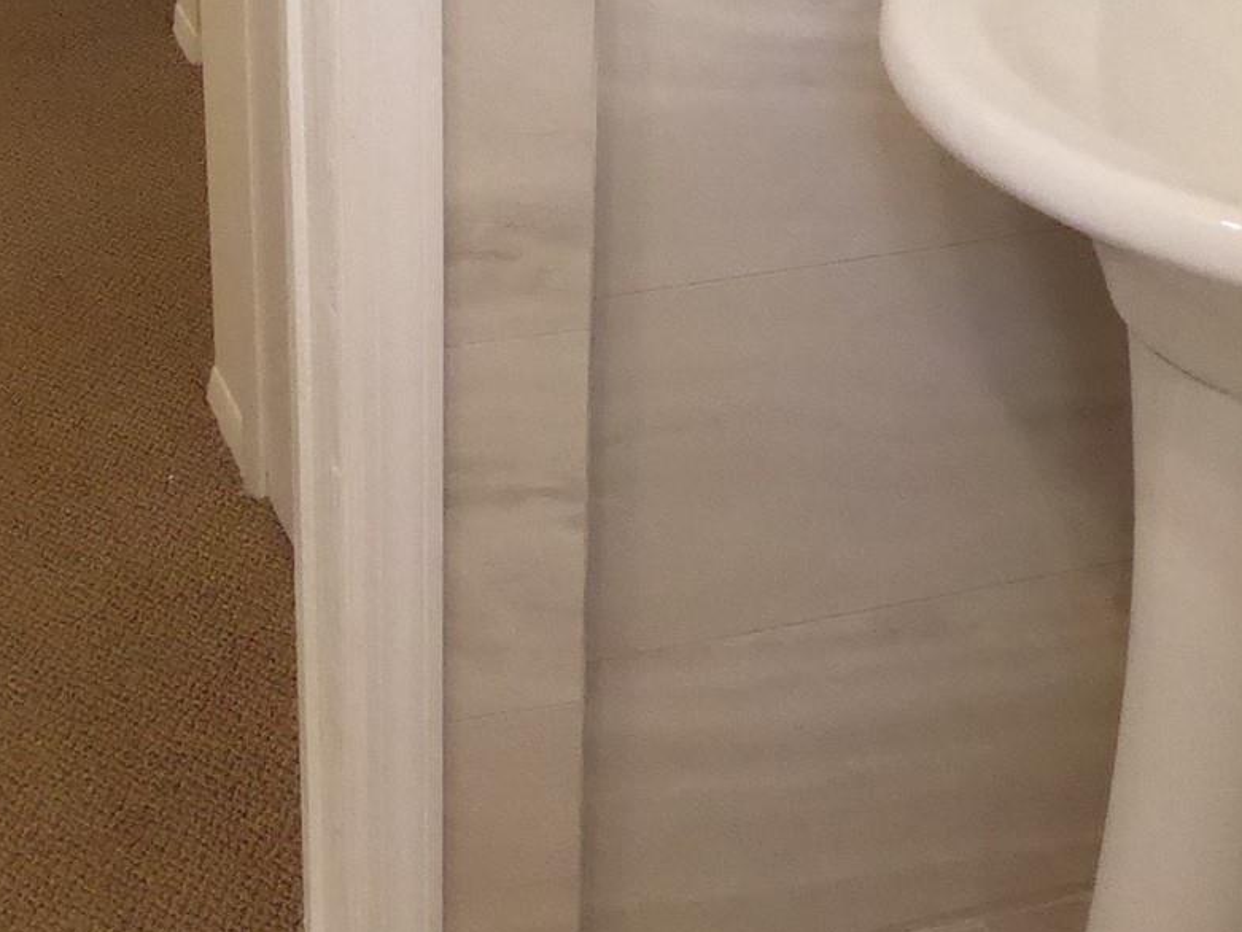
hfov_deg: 25.6
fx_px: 2727
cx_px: 444
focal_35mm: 76
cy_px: -14
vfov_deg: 18.8
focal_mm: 5
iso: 1600
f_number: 3.5
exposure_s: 1/250
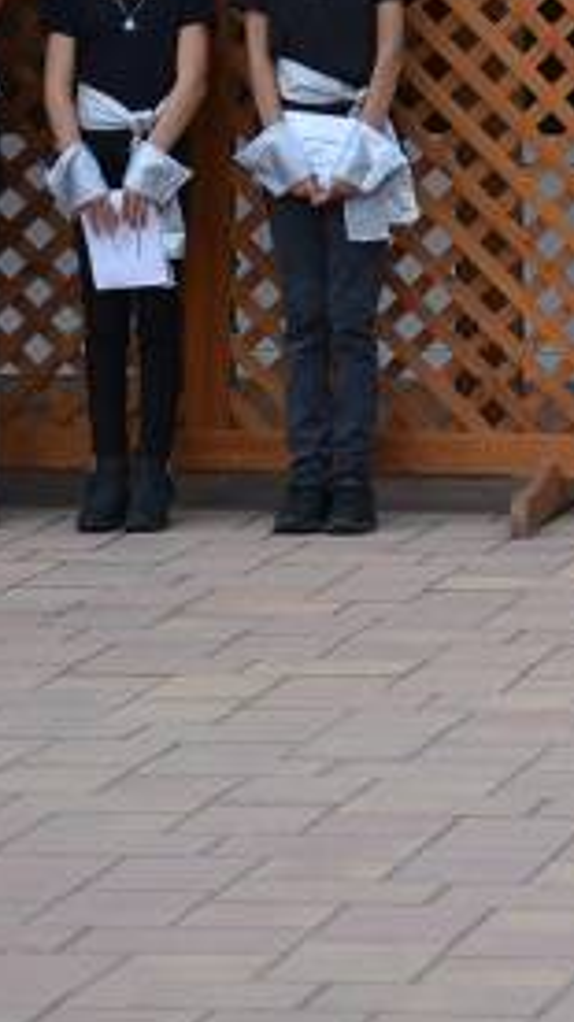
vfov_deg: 9.4
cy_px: 194
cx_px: 1104
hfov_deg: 5.2
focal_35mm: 228
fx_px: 6177
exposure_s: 1/125
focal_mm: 50
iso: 200
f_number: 5.6
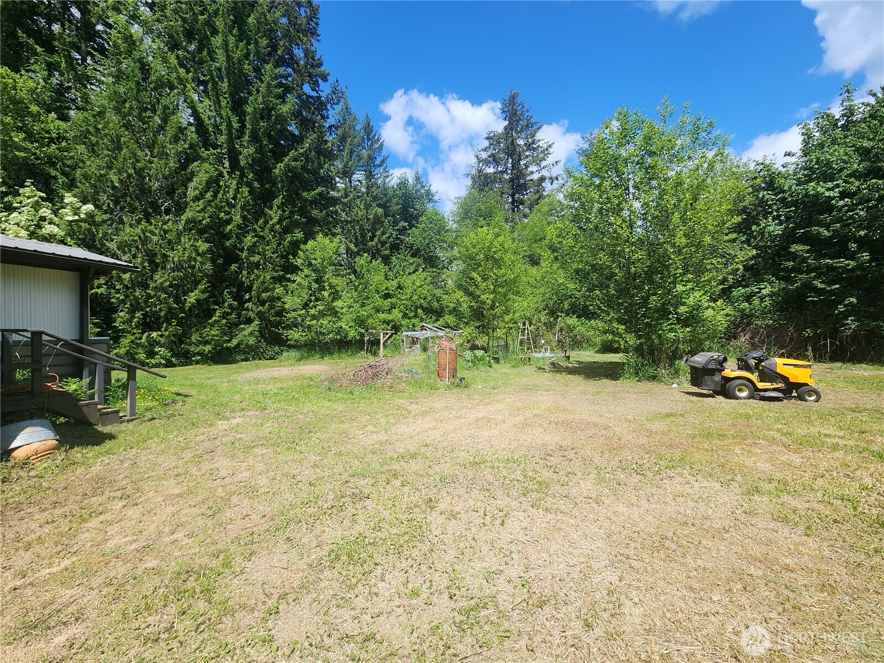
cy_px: 332
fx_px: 332
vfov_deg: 89.9
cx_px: 442
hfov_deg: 106.2
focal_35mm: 13
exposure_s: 1/1563
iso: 50
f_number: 2.2
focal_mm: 2.2
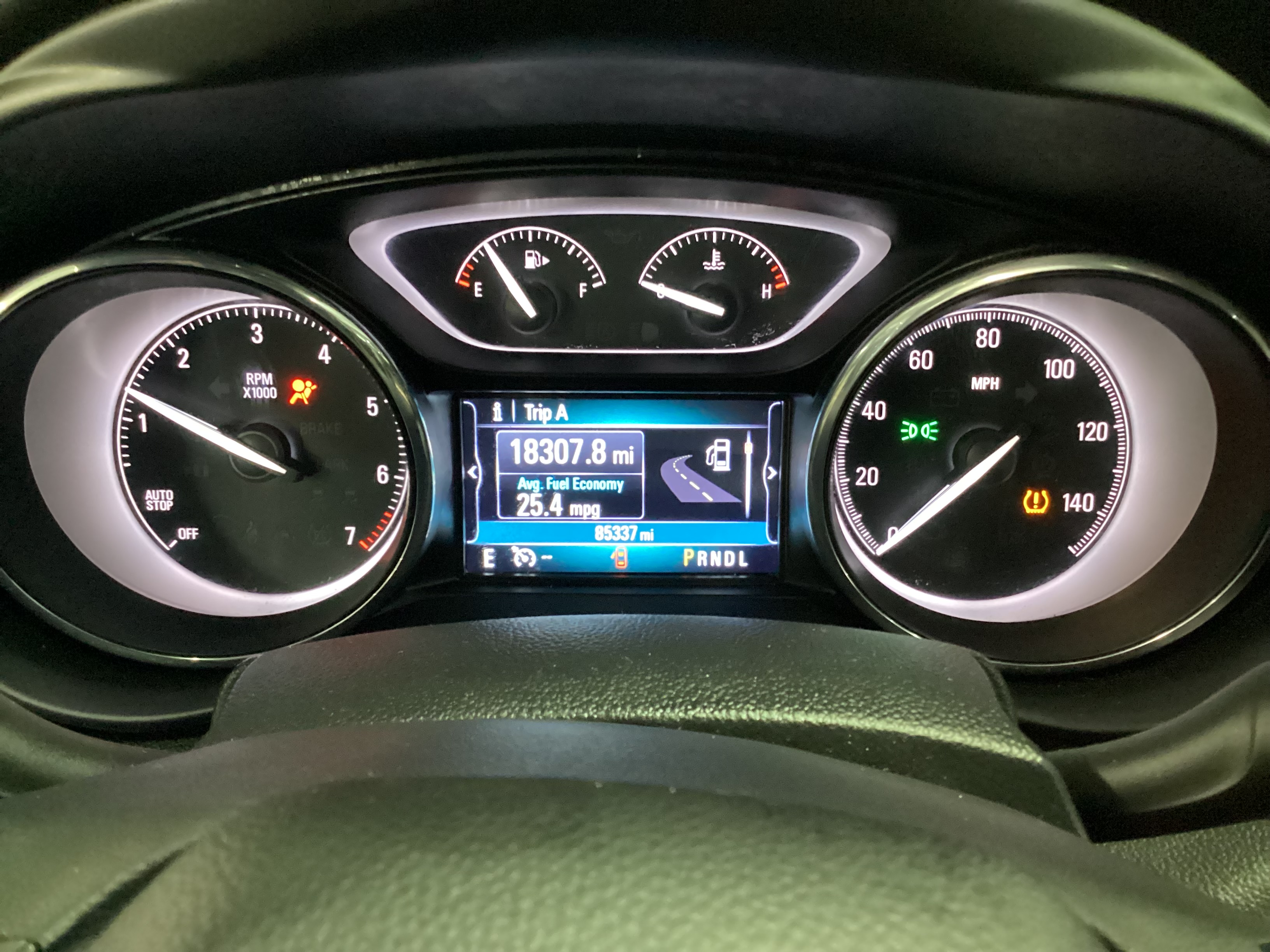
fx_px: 1137
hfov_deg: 58.4
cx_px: 635
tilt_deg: -28.6
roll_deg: -2.0
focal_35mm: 31
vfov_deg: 45.4
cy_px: 476
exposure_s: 1/30
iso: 800
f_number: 2.4
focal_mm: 3.3
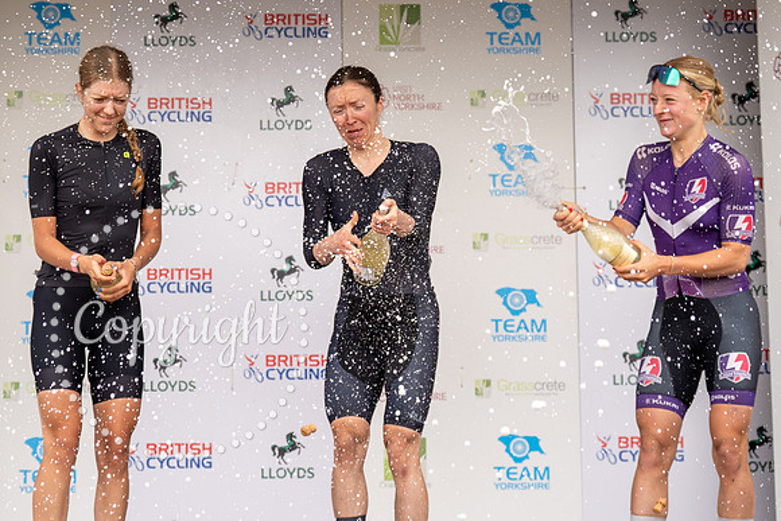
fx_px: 2253
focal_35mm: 104
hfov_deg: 19.6
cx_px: 296
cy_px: 135
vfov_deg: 13.2
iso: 250
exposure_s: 1/1000
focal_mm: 70
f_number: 3.5
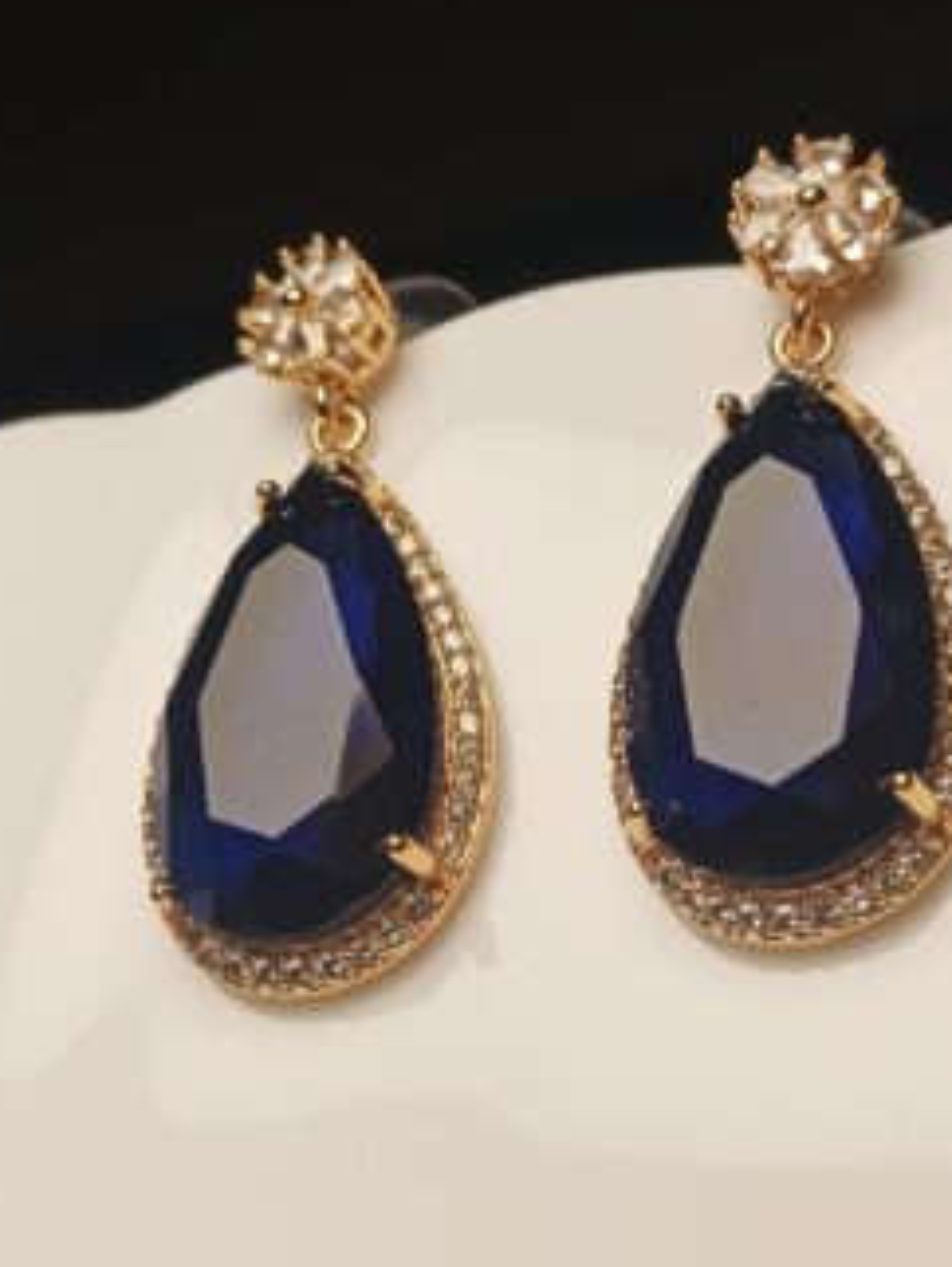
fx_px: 2344
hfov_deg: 23.0
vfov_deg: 30.2
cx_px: 472
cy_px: 569
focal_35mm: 64
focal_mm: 3.98
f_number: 1.8
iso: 50
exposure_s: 1/215
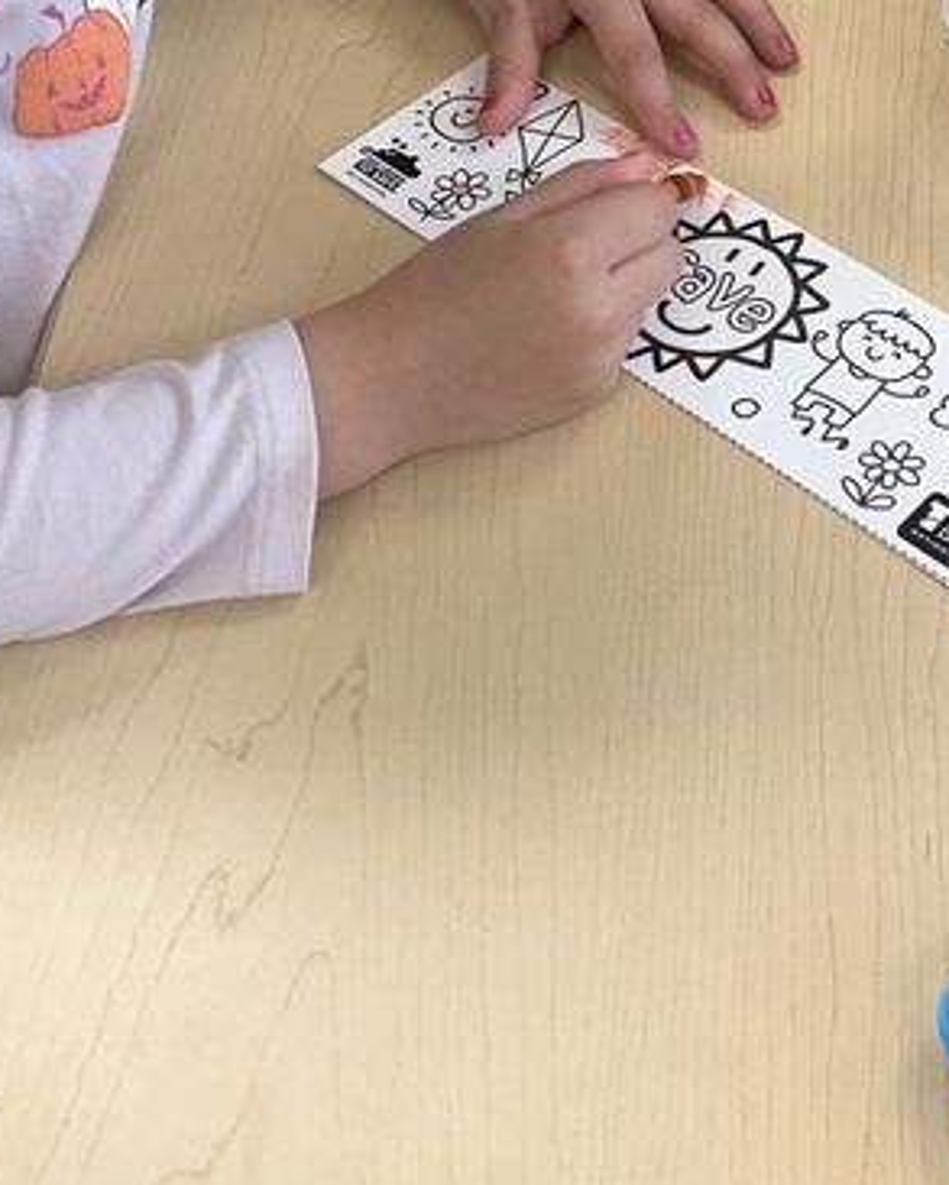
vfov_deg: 25.6
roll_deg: +4.5
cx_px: 832
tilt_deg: -40.9
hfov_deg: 21.2
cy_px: 26
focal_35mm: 71
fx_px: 2492
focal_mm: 5.7
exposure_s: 1/120
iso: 64
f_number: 1.5
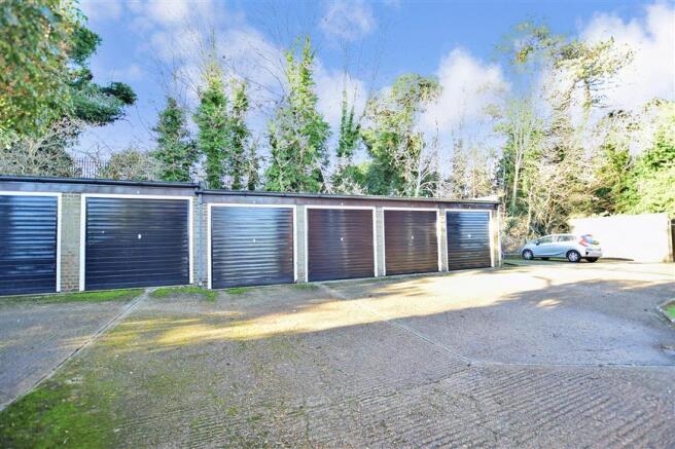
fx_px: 281
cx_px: 338
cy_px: 224
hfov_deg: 100.4
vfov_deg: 77.3
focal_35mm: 15
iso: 200
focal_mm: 10
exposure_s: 1/60
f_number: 4
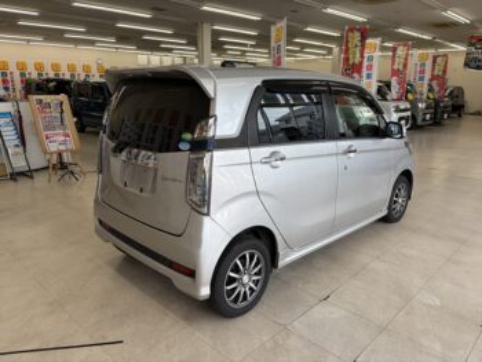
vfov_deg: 53.1
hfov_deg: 67.3
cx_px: 241
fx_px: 362
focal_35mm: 26
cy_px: 181
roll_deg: -0.6
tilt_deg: -14.0
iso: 40
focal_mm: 5.96
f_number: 1.6
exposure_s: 1/293
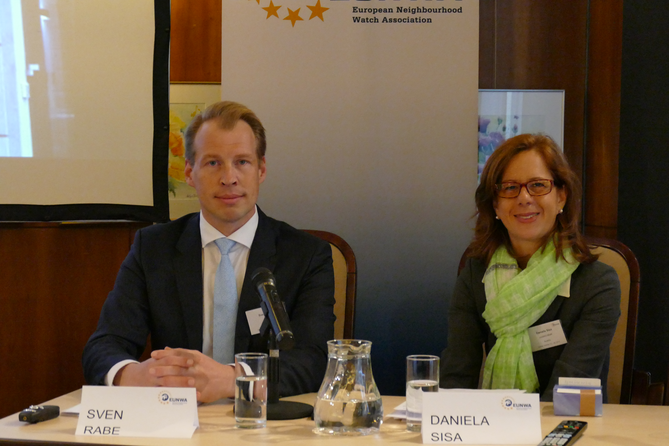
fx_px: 1524
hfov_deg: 24.8
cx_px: 334
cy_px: 223
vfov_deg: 16.7
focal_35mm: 82
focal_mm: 29.94
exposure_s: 1/125
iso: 3200
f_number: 3.7
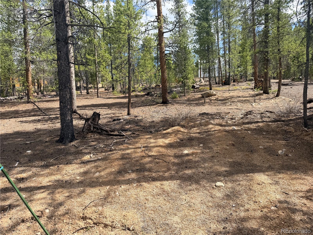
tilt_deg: -3.2
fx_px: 217
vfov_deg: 56.8
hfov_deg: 71.6
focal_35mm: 24
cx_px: 156
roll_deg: +2.1
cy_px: 118
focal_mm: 6.76
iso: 80
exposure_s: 1/2169
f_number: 1.78
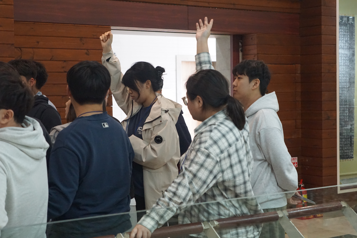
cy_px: 119
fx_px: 669
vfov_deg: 20.2
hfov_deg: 29.9
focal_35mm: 68
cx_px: 178
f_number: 4
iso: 3200
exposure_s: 1/160
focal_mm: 45
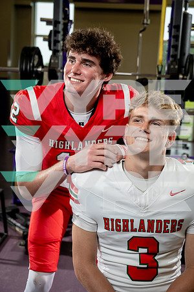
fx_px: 372
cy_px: 146
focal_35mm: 46
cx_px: 97
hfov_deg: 29.2
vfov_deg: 42.7
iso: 640
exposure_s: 1/250
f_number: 4.5
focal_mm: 46
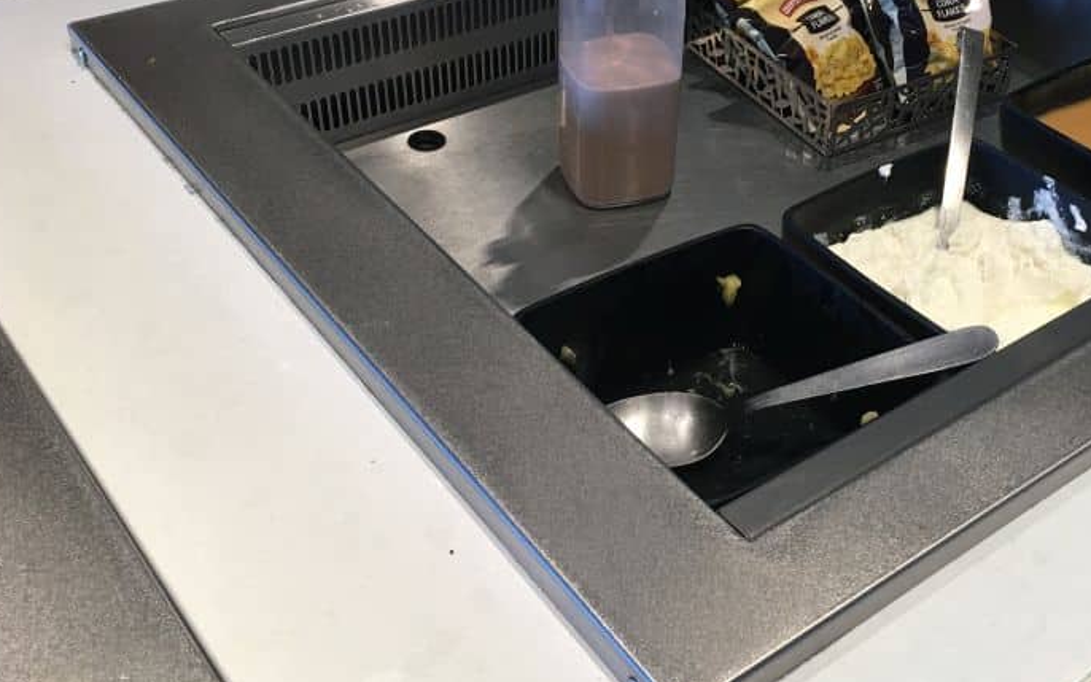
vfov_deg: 29.9
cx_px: 716
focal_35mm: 43
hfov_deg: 45.6
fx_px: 1279
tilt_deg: -37.1
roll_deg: -5.1
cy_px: 308
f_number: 2.2
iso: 50
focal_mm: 4.15
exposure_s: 1/33
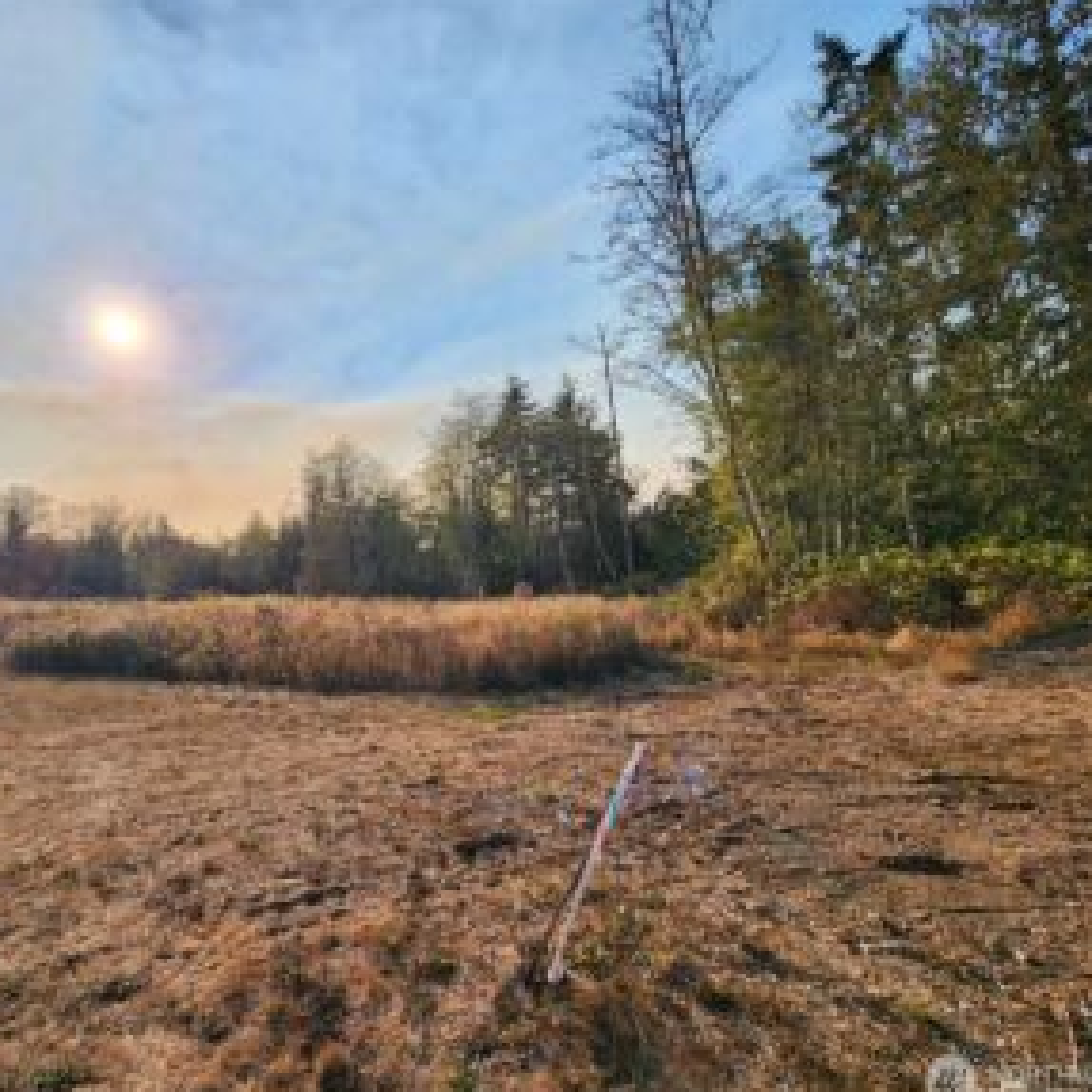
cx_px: 411
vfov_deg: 87.4
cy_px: 548
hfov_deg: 85.8
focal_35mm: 16
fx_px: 571
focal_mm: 2.2
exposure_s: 1/2760
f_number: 2.2
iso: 50
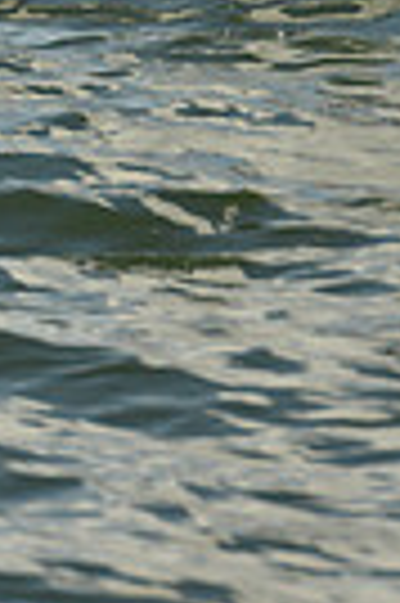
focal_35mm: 867
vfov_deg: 2.4
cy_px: -585
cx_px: 249
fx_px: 14486
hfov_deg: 1.6
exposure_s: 1/1250
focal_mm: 200
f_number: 10
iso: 320
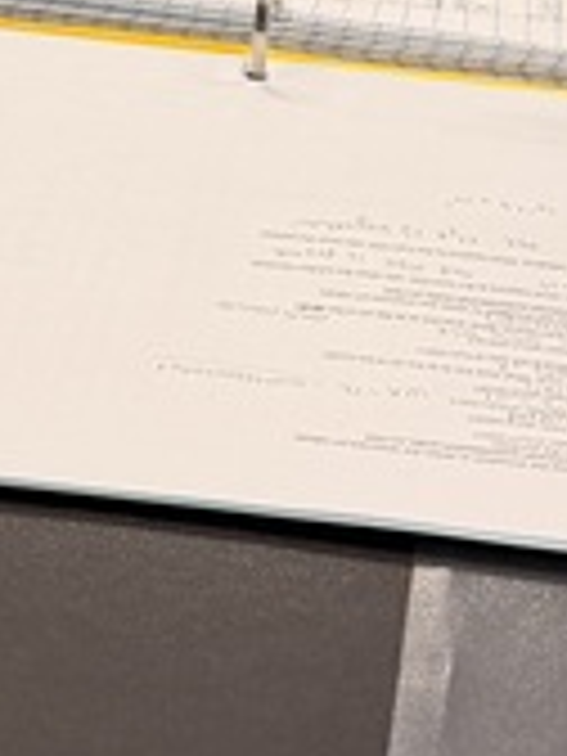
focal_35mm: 146
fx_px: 3189
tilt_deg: -17.1
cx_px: 54
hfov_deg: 10.1
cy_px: -387
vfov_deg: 12.8
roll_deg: -0.8
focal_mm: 6.76
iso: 100
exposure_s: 1/120
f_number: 1.78
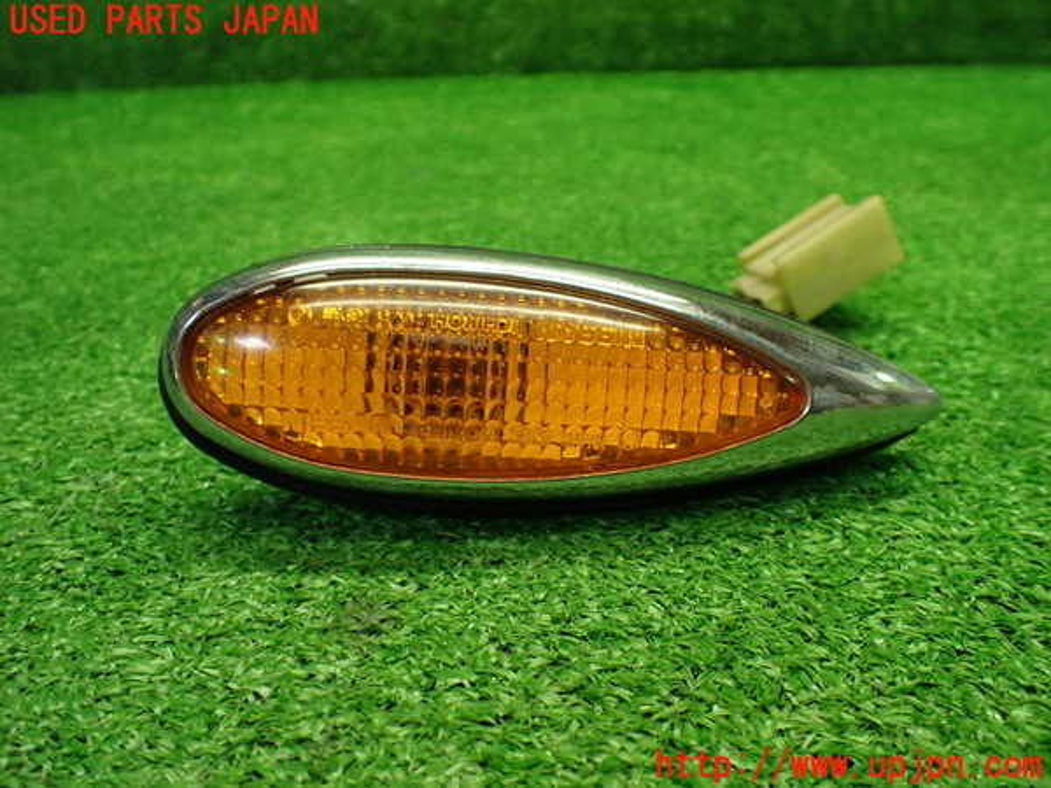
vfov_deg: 46.8
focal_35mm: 30
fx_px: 911
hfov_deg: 60.0
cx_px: 526
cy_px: 394
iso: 500
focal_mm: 5.4
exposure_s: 1/125
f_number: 2.3
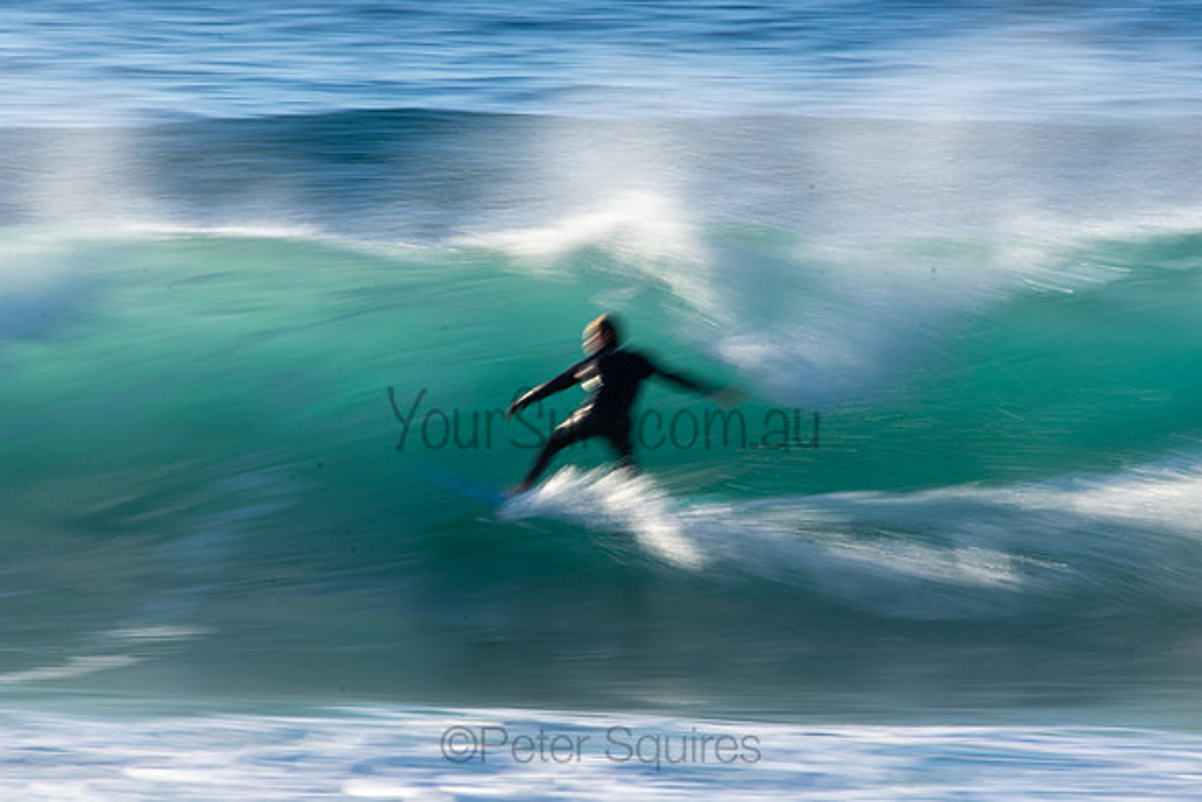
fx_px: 25046
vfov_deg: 1.8
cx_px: 601
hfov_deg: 2.7
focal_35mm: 750
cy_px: 401
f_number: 22
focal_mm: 500
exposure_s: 1/25
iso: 100
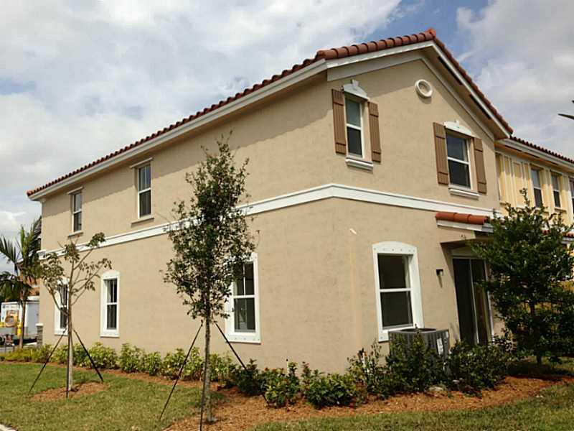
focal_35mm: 33
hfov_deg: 55.4
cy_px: 216
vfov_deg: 42.9
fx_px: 547
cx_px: 287
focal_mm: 4.13
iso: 50
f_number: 2.4
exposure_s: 1/2584
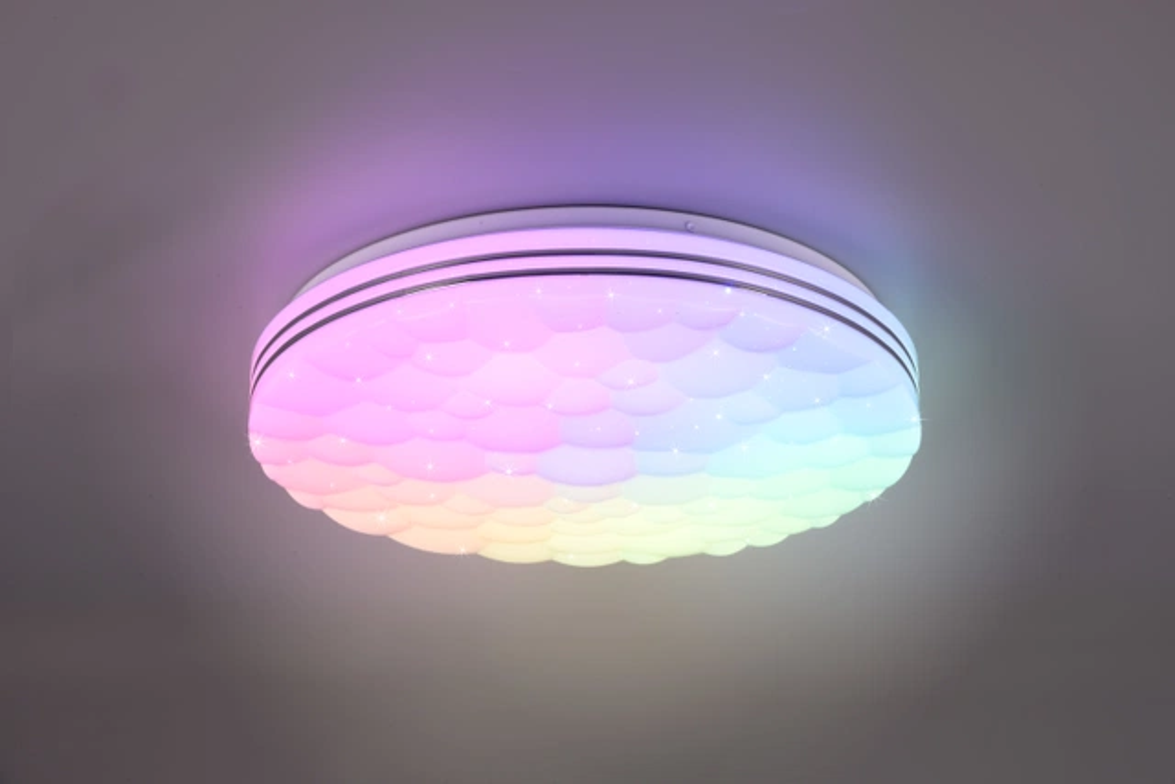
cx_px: 588
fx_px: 2807
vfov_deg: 15.9
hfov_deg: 23.6
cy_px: 392
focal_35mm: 86
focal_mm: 86
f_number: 20
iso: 100
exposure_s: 1/1.3
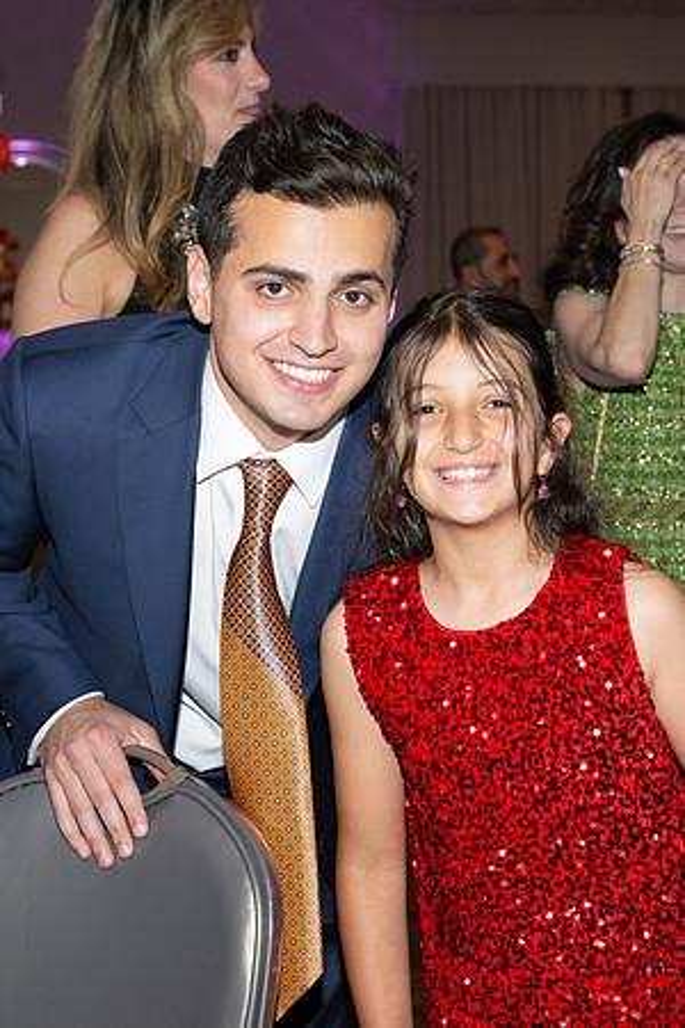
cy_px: 514
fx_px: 2098
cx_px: 402
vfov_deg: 27.5
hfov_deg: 18.5
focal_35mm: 74
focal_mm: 49
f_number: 5.6
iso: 800
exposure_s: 1/100
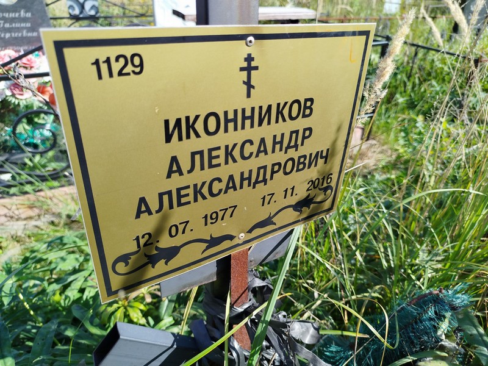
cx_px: 244
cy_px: 183
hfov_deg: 71.6
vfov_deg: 56.8
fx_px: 338
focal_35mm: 24
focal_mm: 5.31
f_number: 1.7
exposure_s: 1/419
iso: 50
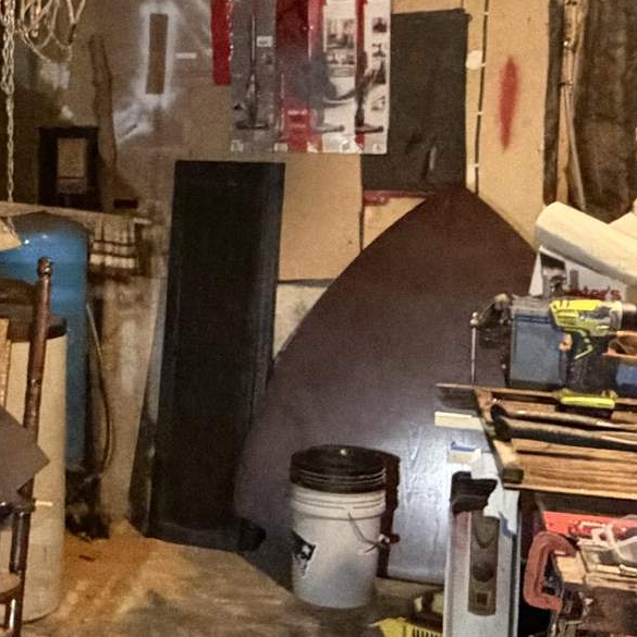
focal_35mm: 65
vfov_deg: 26.4
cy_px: 257
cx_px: 77
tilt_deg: -6.0
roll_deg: -1.6
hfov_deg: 25.7
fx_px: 1353
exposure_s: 1/40
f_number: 2.2
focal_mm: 2.22
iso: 1250
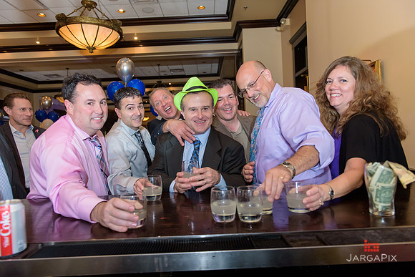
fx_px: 277
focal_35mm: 24
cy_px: 138
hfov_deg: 73.7
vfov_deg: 53.2
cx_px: 208
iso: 1600
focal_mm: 24
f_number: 3.2
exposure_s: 1/125
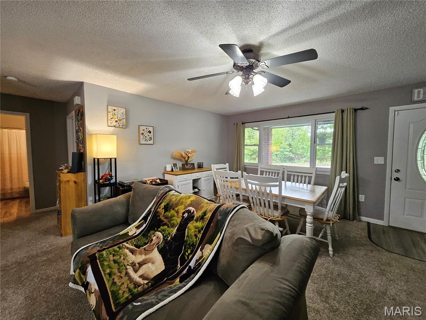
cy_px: 160
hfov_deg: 106.2
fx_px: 160
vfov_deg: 89.9
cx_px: 213
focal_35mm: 13
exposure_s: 1/60
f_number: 2.2
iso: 320
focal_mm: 1.74
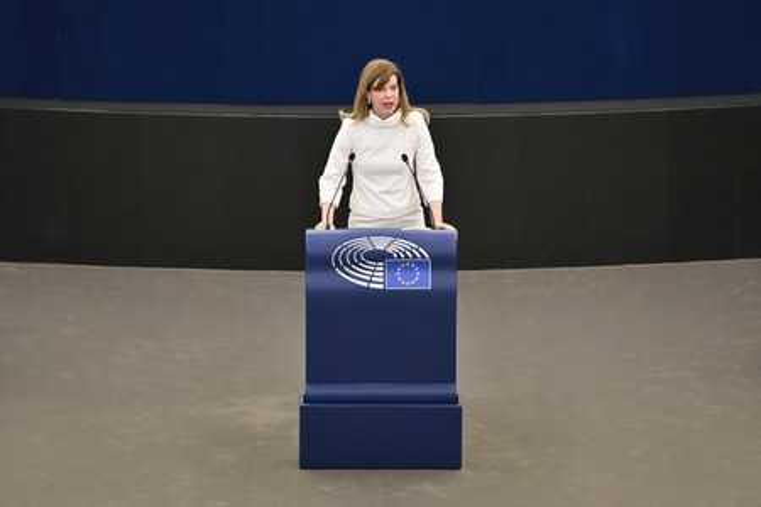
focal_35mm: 200
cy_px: 254
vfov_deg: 6.9
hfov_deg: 10.3
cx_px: 380
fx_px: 4227
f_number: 2.8
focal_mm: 200
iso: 1000
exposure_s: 1/320
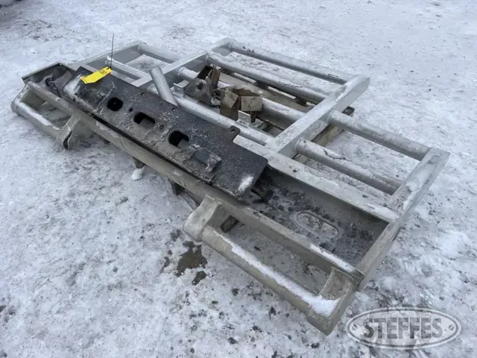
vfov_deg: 54.9
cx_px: 238
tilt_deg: -41.4
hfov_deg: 69.4
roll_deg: +1.8
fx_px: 344
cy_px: 179
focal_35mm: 25
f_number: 1.6
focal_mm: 5.1
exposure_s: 1/5376
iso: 32
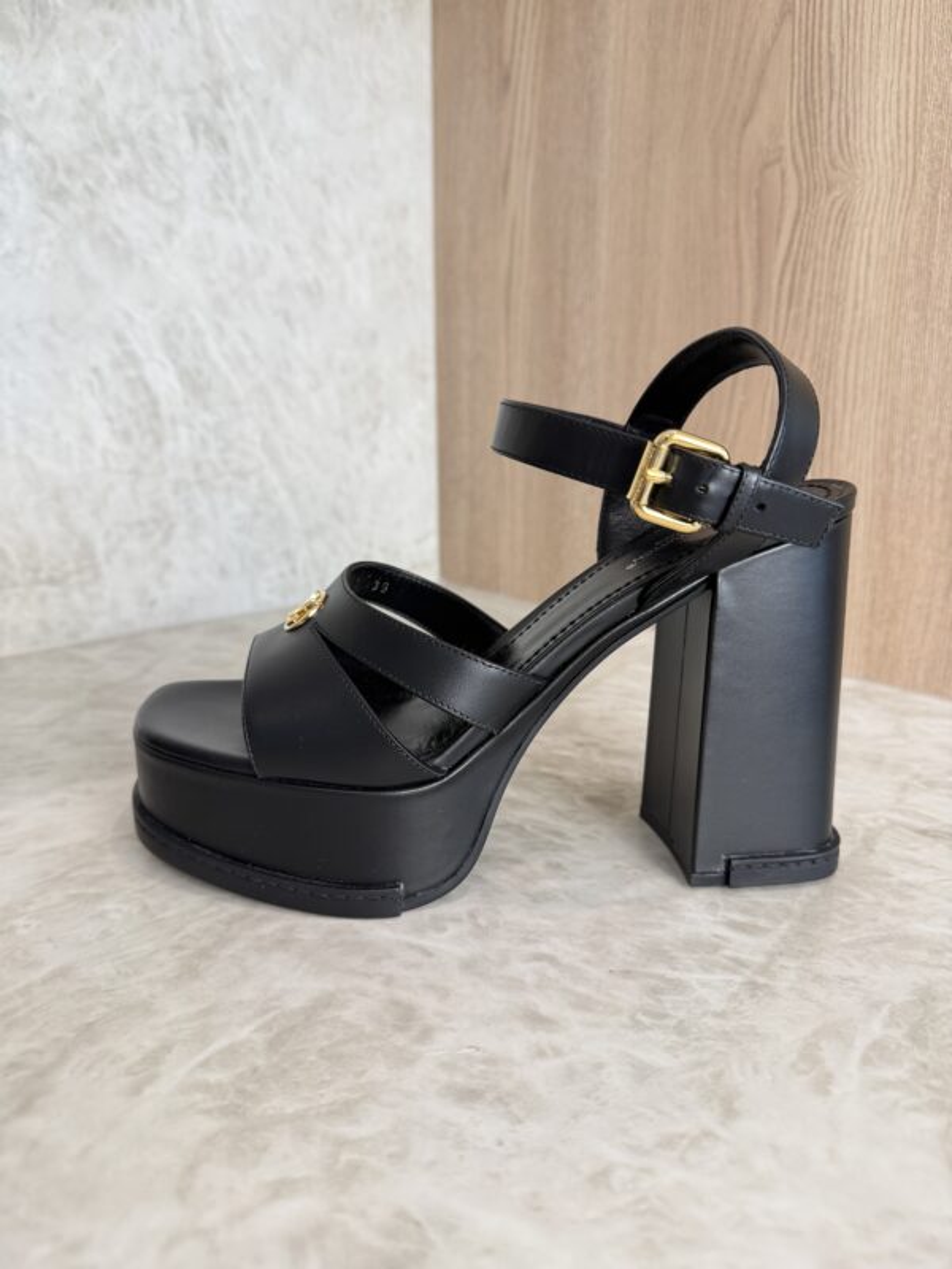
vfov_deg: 71.6
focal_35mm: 24
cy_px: 634
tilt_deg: -15.3
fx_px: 880
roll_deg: -0.5
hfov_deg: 56.8
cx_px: 476
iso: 160
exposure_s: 1/120
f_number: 1.78
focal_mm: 6.76
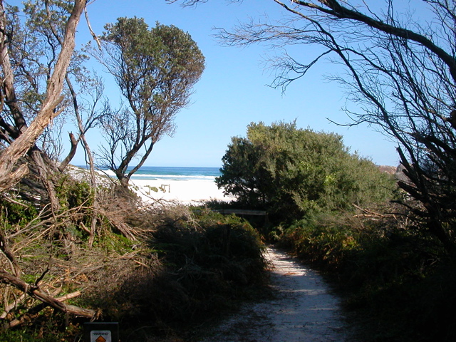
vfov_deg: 38.7
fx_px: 487
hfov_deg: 50.1
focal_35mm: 37
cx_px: 228
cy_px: 171
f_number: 4.5
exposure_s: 1/487
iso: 100
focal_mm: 5.6
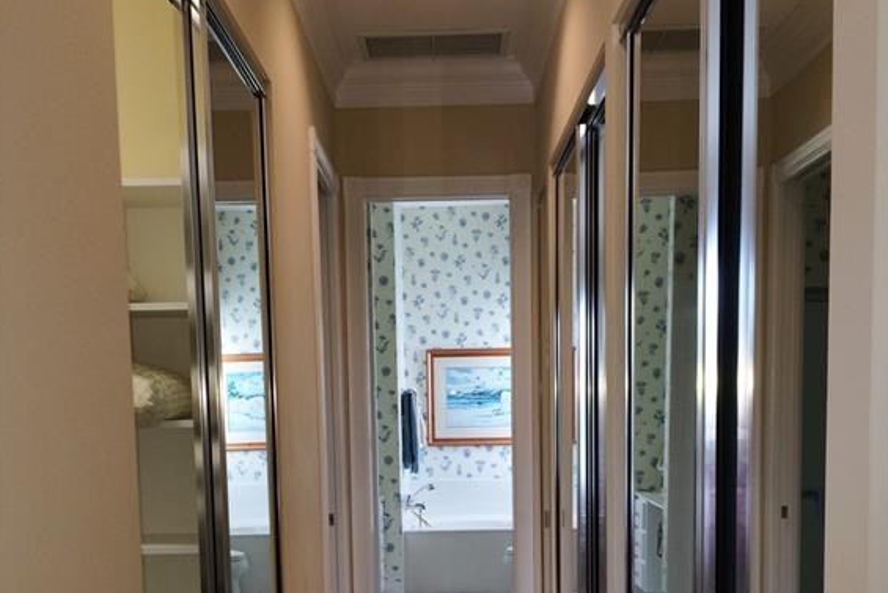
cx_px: 442
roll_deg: +0.8
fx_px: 1012
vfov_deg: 31.6
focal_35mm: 41
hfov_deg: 47.4
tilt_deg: -5.8
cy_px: 489
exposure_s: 1/30
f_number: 2.2
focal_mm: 4.15
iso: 40
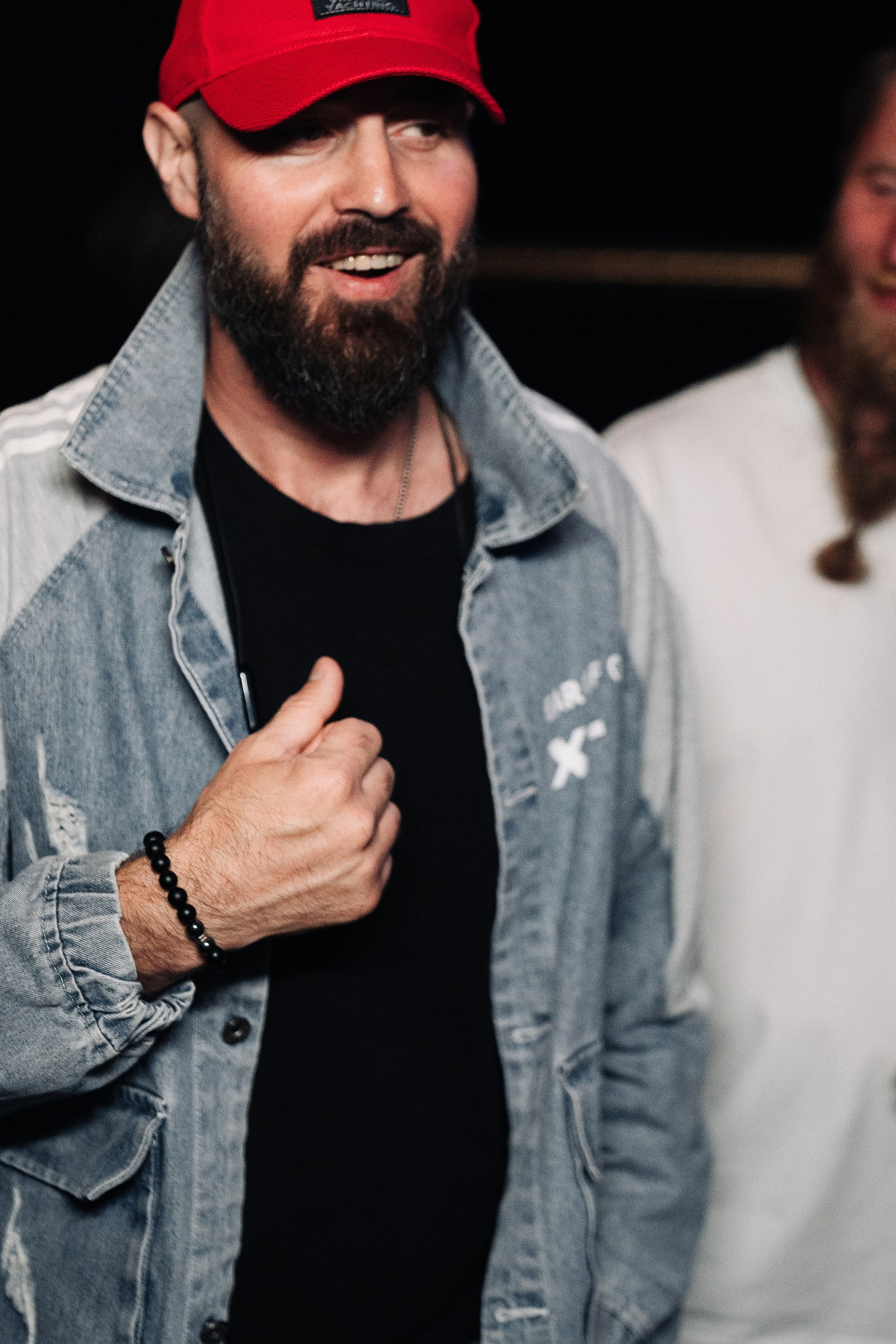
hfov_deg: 17.4
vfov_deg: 25.9
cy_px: 516
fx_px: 2912
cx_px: 258
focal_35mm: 78
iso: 3200
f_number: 2
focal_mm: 50
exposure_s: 1/640
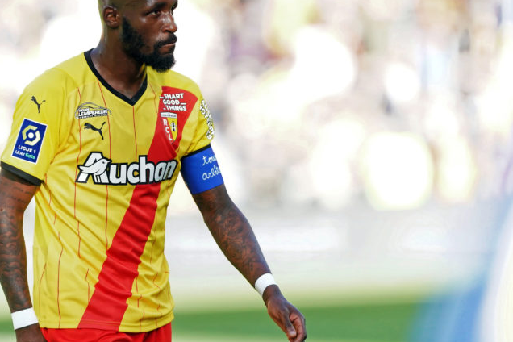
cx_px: 177
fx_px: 11470
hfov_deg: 2.6
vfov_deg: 1.7
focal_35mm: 805
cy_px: 163
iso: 1250
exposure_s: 1/1600
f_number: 4
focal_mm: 500
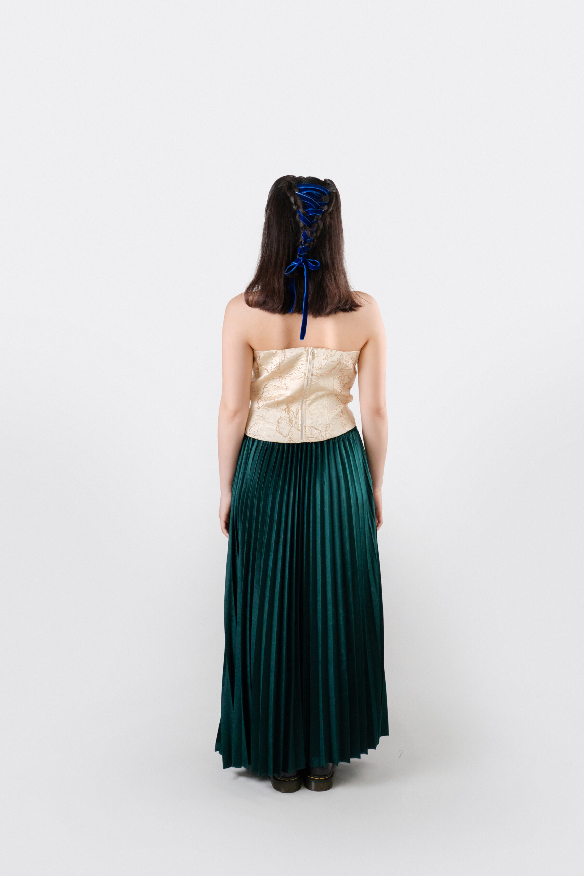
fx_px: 973
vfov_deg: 48.5
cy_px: 438
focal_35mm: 40
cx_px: 292
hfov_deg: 33.4
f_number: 8
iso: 1600
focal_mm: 40
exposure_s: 1/125
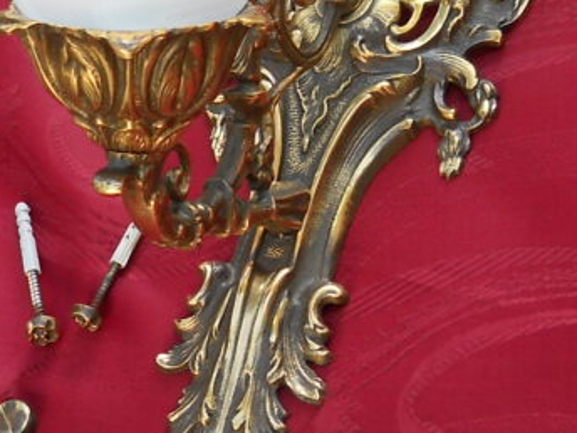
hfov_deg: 16.0
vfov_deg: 12.1
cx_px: 96
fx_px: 2034
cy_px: 176
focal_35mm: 122
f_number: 3.1
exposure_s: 1/60
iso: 80
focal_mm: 6.72
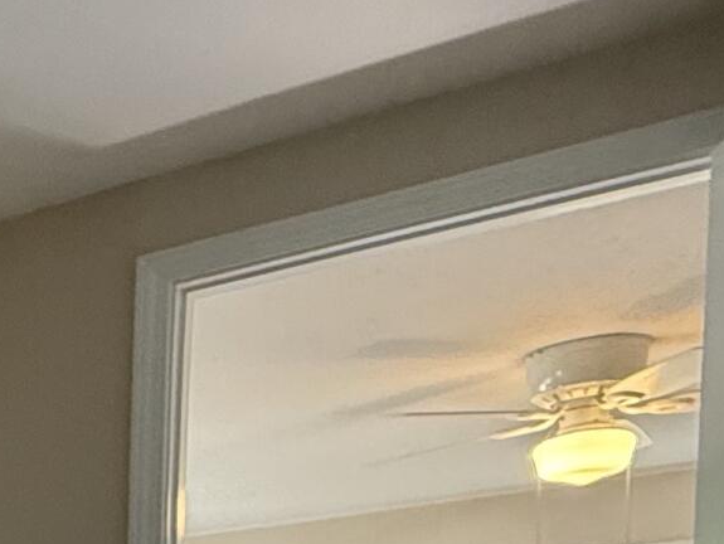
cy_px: 929
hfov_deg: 18.1
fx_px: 1528
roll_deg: +0.4
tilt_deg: -2.3
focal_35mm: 73
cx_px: -727
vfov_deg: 17.2
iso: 320
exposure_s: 1/68
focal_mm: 2.22
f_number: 2.2
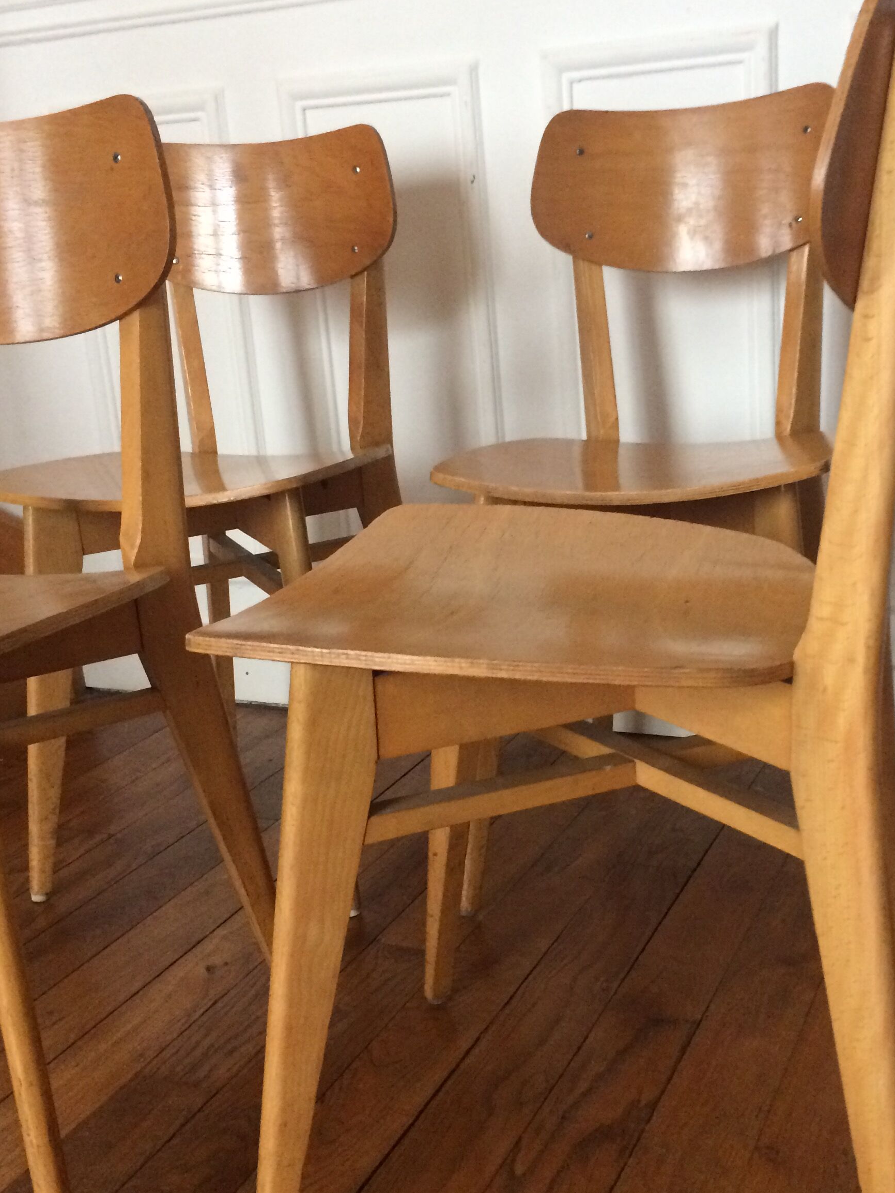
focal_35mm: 41
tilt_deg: -18.2
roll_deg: +4.7
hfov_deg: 35.0
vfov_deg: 45.7
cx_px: 549
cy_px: 659
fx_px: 1413
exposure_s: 1/17
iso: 250
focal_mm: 4.15
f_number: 2.2
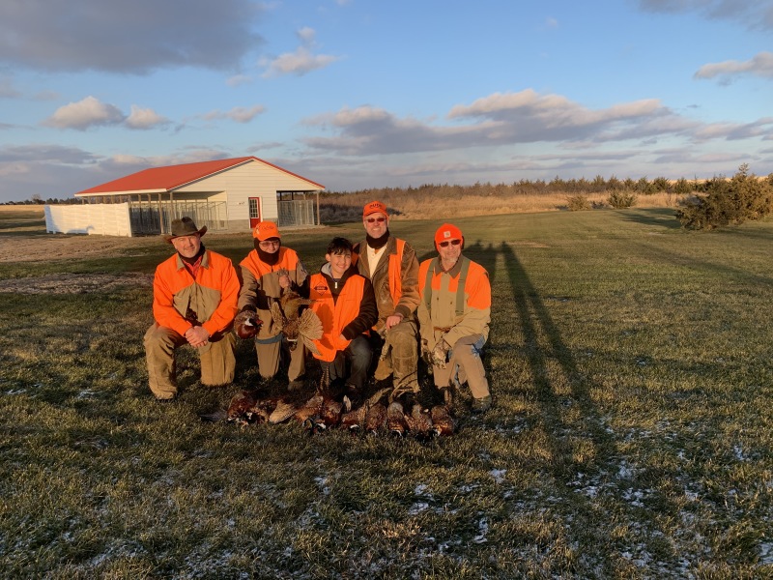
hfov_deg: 67.3
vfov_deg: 53.1
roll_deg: +1.9
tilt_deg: -9.0
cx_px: 386
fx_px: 581
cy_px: 290
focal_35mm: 26
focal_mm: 4.25
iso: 25
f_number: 1.8
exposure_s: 1/678
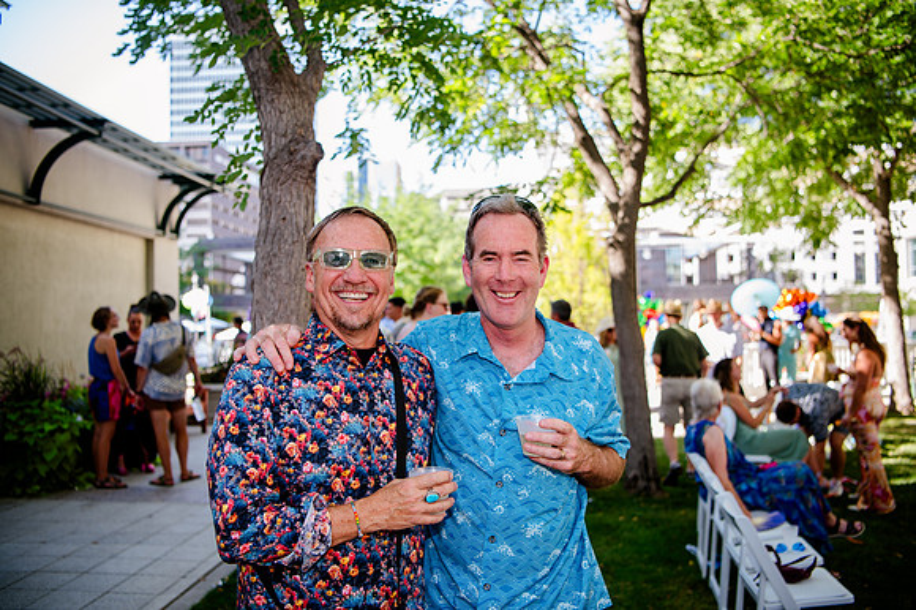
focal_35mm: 32
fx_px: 814
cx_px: 458
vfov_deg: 41.1
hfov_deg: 58.7
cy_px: 305
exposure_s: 1/250
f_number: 2.8
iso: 200
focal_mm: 32
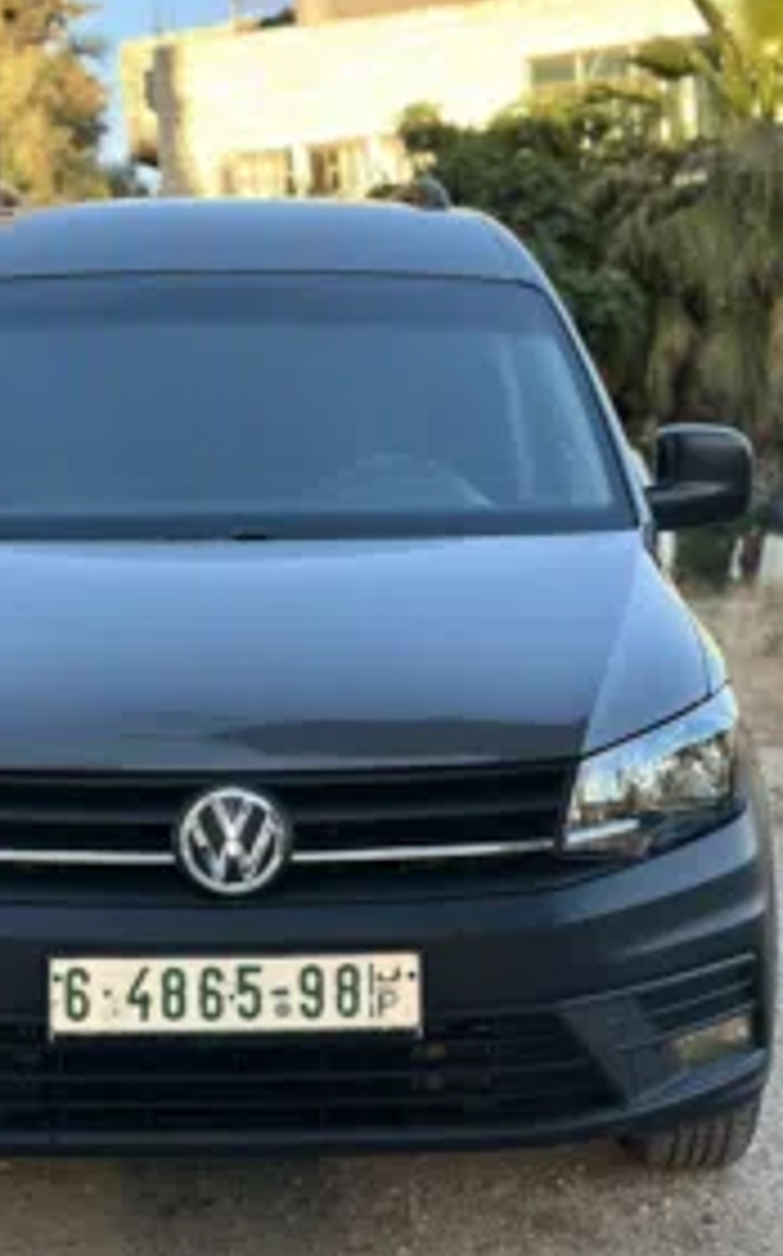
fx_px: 2496
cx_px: 220
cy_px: 657
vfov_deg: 28.2
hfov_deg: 17.7
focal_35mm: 73
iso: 80
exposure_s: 1/446
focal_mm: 6.86
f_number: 1.78
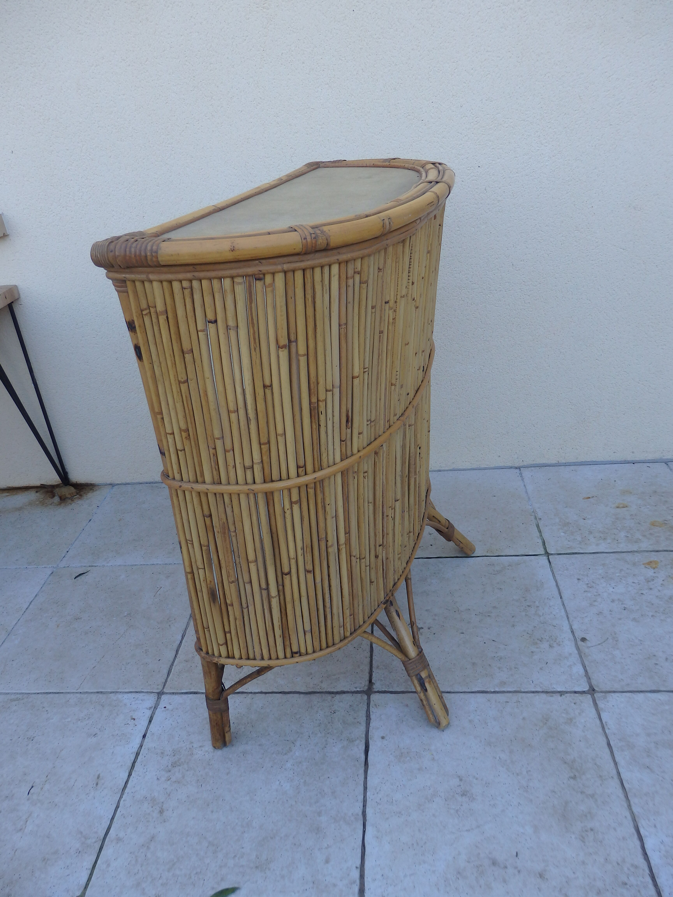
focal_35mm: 25
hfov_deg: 54.9
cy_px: 448
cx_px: 336
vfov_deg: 69.4
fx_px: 648
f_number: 3
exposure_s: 1/200
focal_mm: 4.5
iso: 125
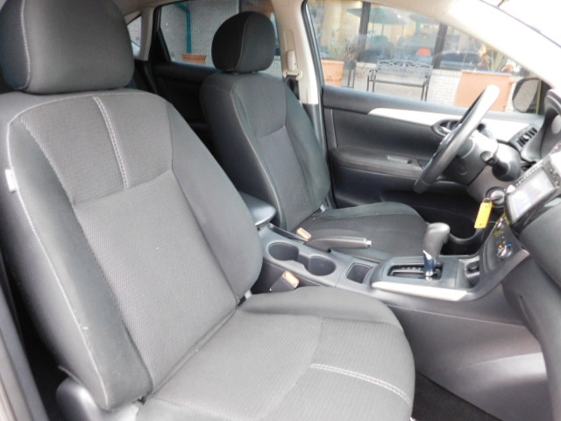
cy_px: 210
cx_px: 280
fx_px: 373
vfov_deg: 58.9
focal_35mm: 23
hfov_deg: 73.9
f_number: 3
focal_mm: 4
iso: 400
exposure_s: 1/8
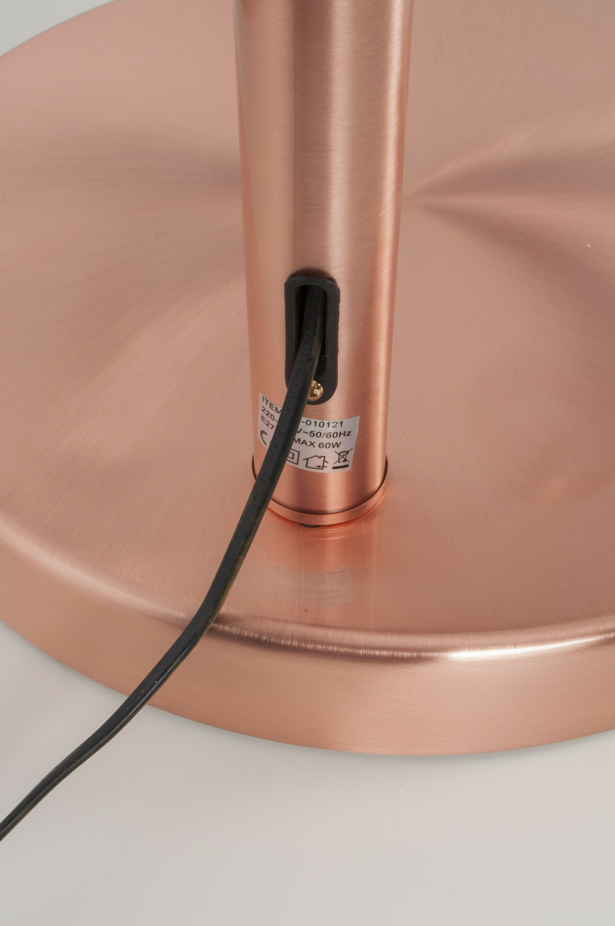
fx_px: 1310
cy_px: 463
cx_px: 308
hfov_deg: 26.4
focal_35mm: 51
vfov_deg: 38.9
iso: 200
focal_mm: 34
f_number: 22
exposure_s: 1/80
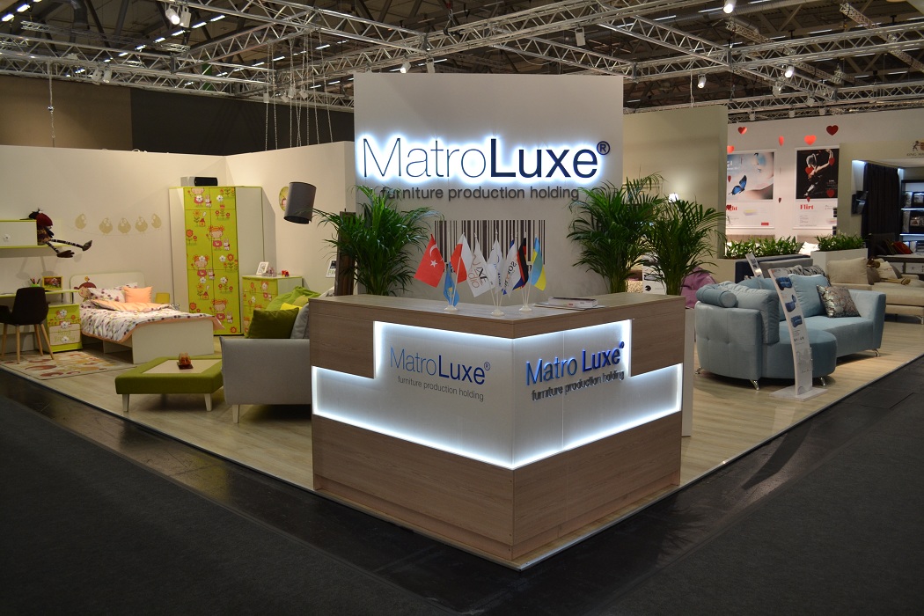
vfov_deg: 43.6
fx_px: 770
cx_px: 462
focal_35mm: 30
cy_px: 308
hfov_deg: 61.9
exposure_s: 1/60
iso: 400
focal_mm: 20
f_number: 4
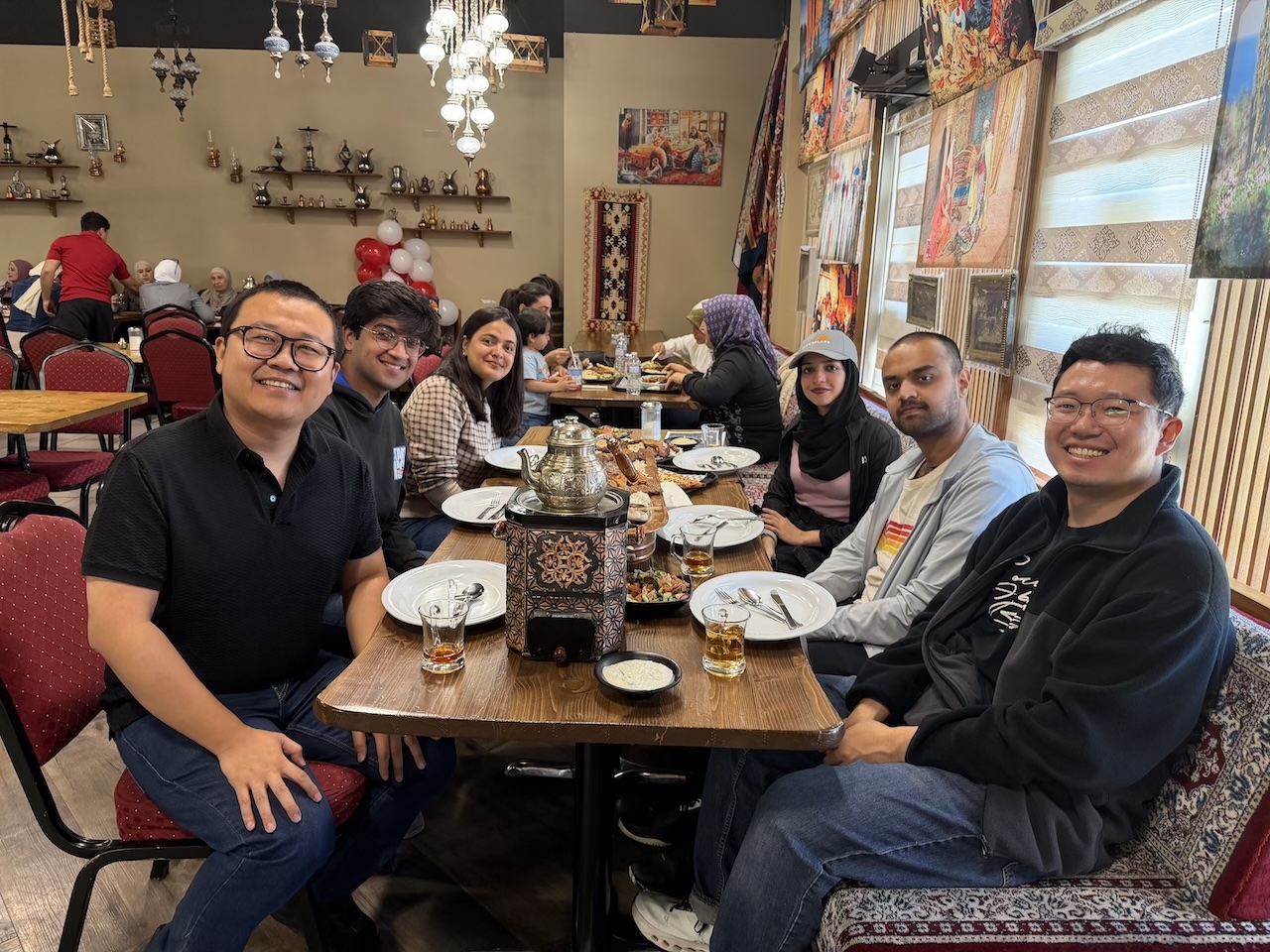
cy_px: 476
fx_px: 881
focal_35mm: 24
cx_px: 635
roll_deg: -1.3
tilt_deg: -14.0
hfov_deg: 71.6
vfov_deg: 56.8
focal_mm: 6.76
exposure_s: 1/60
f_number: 1.78
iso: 200
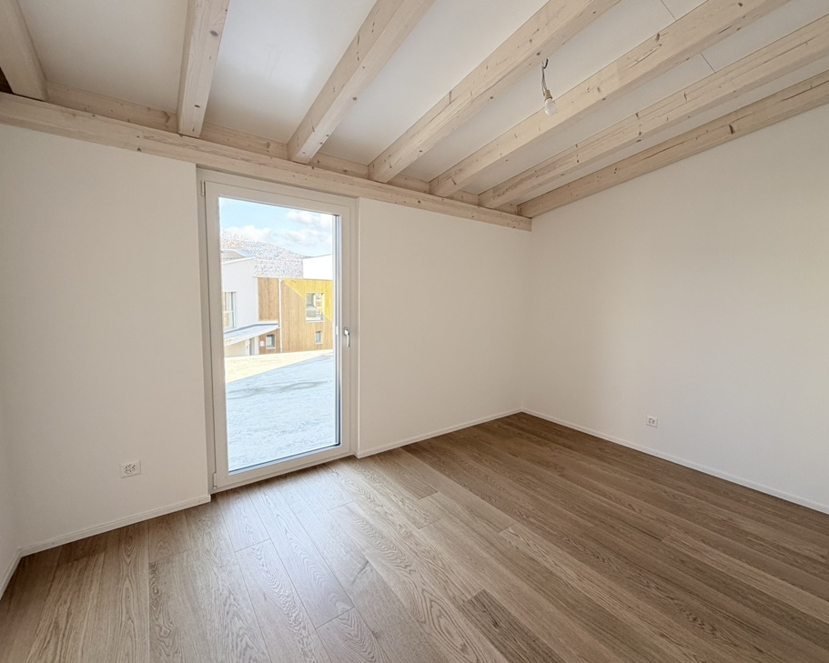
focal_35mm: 15
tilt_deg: -5.0
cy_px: 327
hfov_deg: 96.6
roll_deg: -1.4
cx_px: 448
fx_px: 368
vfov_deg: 84.0
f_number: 2.2
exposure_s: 1/121
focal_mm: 2.22
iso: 160
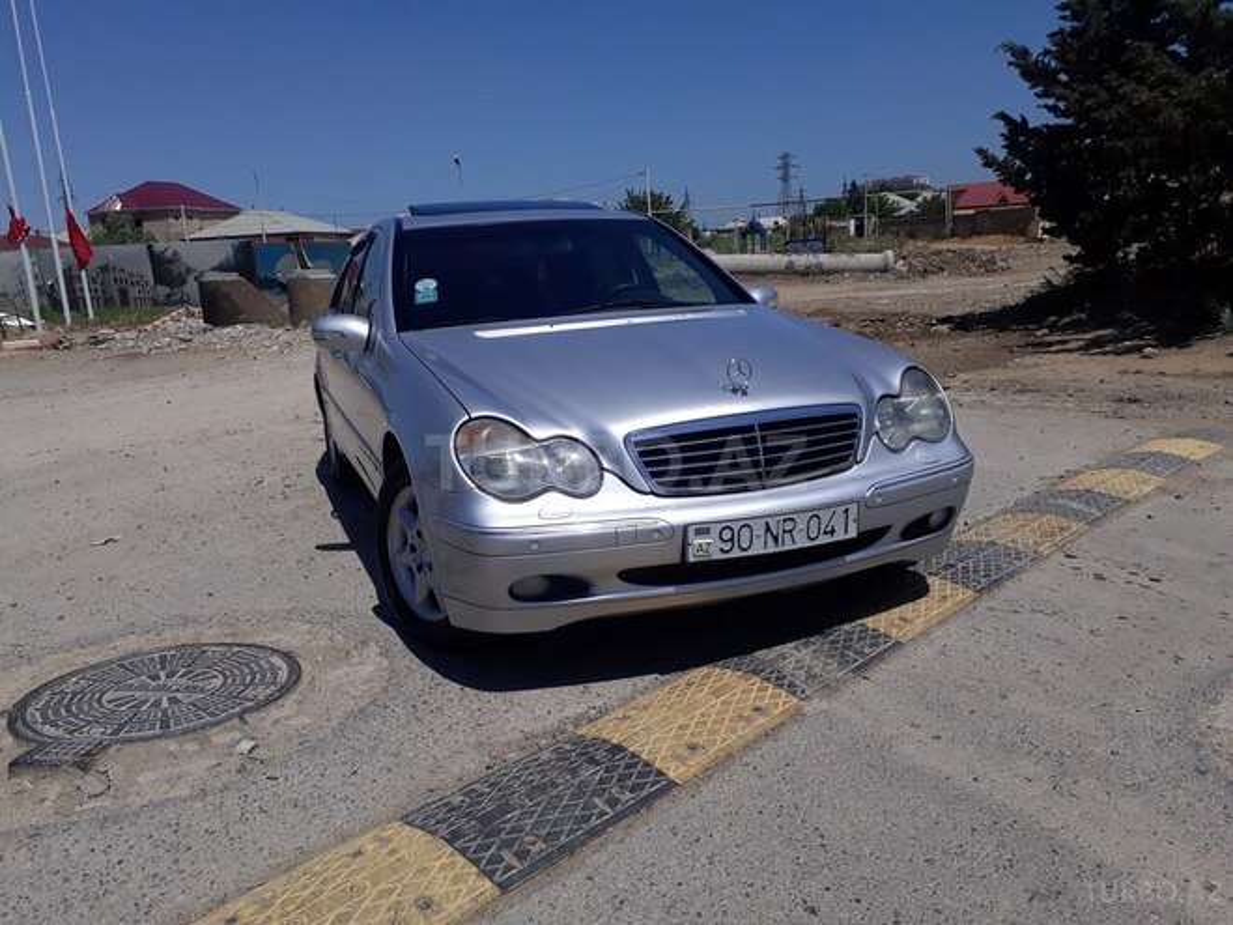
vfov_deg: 51.4
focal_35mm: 27
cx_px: 616
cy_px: 462
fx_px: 962
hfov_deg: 65.3
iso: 40
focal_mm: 3.6
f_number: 1.9
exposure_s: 1/4000
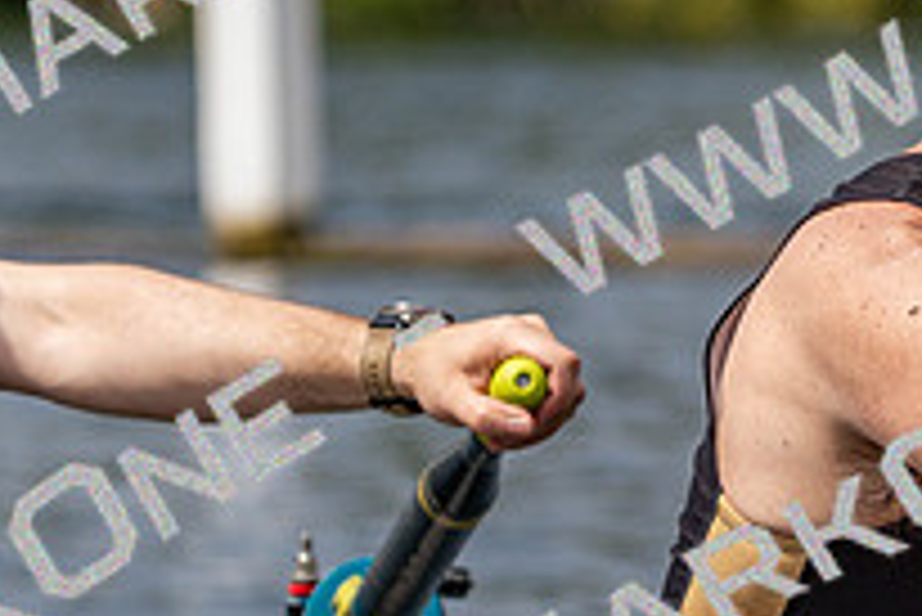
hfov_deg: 3.6
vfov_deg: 2.4
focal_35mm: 566
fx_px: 14506
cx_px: 1075
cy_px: 308
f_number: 5.6
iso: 200
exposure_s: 1/1600
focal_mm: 200
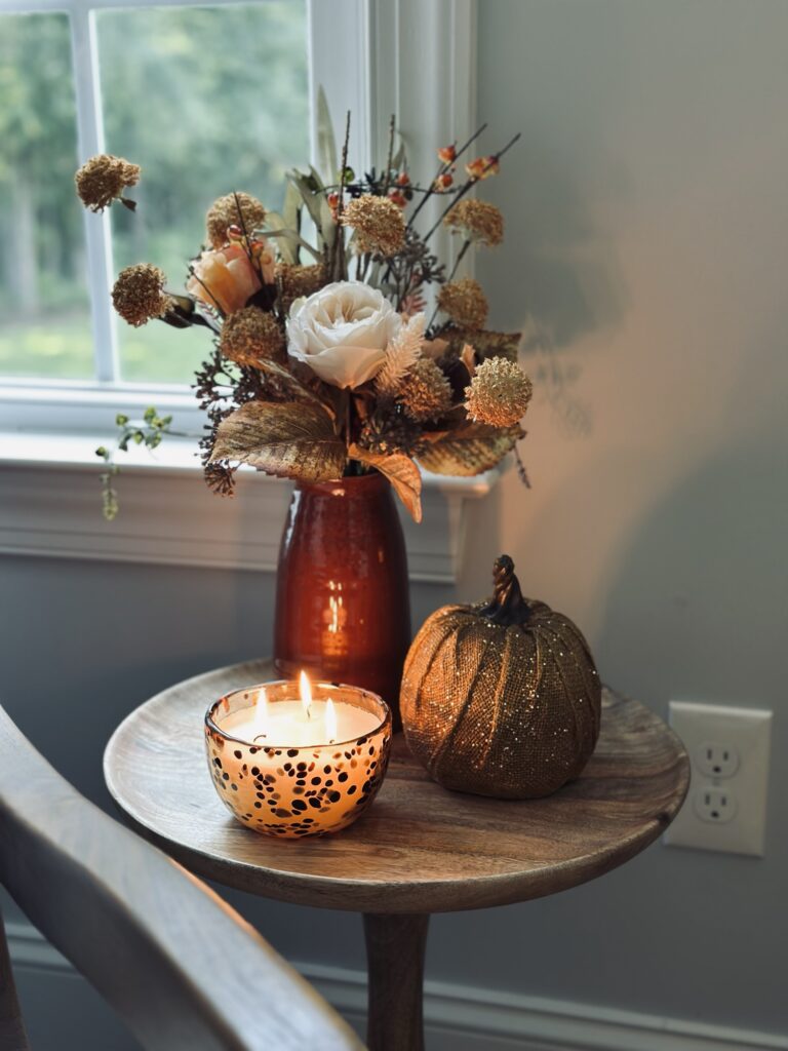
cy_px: 526
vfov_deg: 39.7
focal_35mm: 48
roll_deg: +0.7
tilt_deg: -14.7
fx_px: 1457
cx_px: 394
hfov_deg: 30.3
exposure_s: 1/51
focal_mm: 6.86
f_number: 1.78
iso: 125
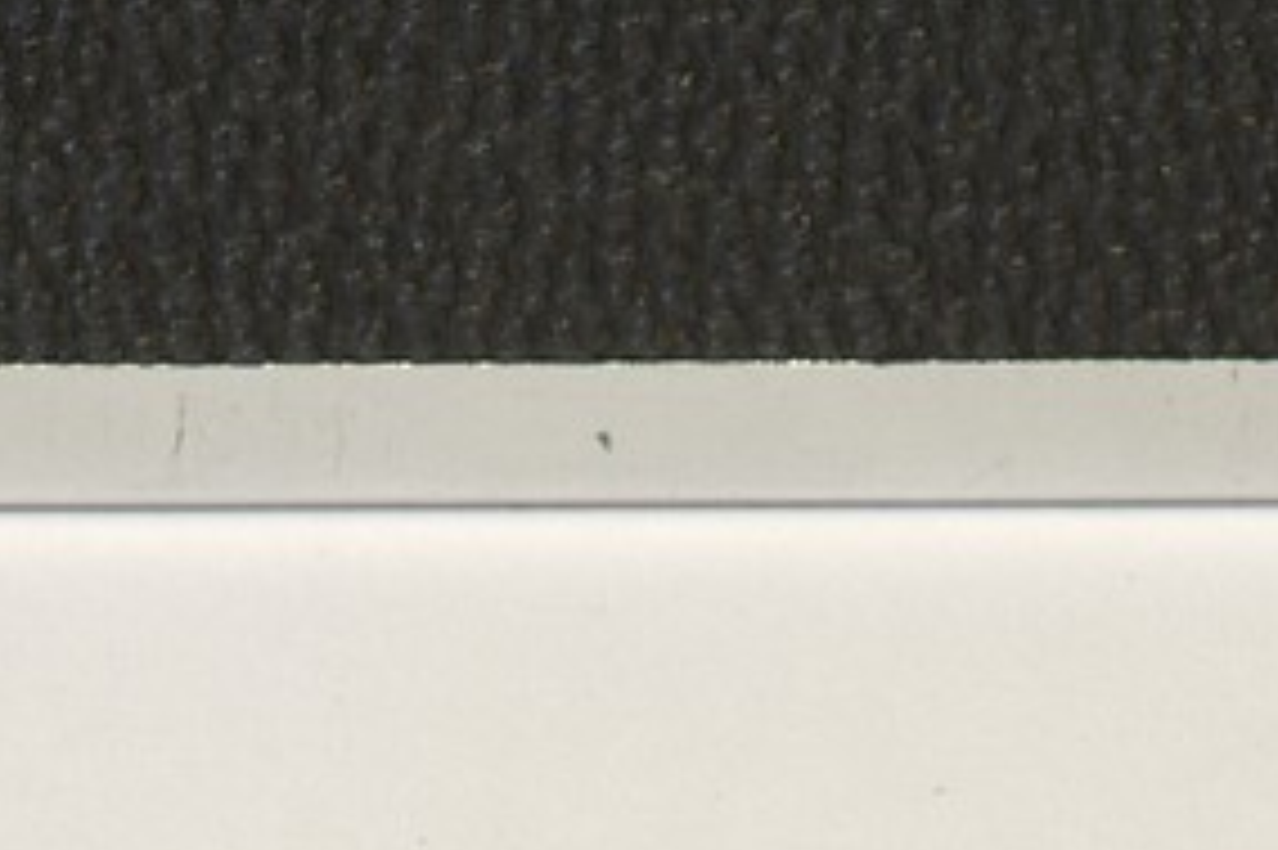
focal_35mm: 264
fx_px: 9366
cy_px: -1084
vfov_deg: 5.1
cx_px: 680
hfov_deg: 7.8
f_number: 8
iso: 400
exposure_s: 1/20
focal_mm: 30
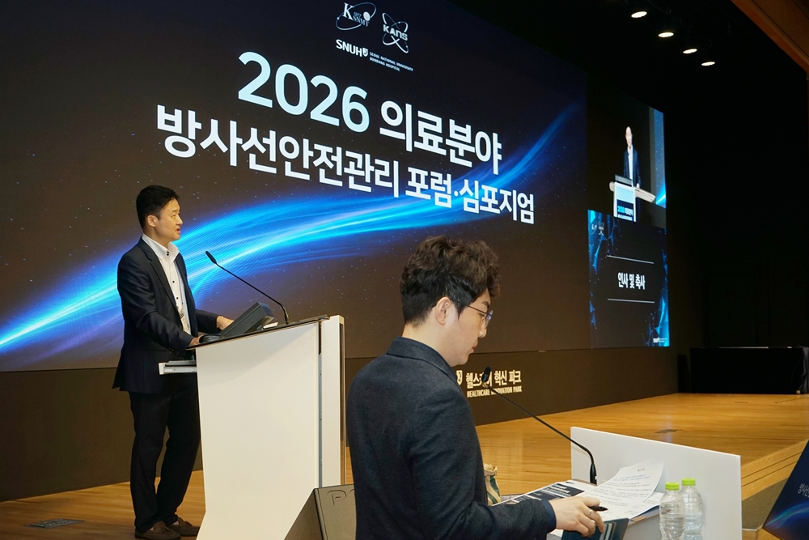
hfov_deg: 41.9
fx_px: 1056
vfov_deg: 28.7
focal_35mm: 47
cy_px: 270
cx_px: 404
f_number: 7.1
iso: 400
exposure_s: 1/100
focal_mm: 47
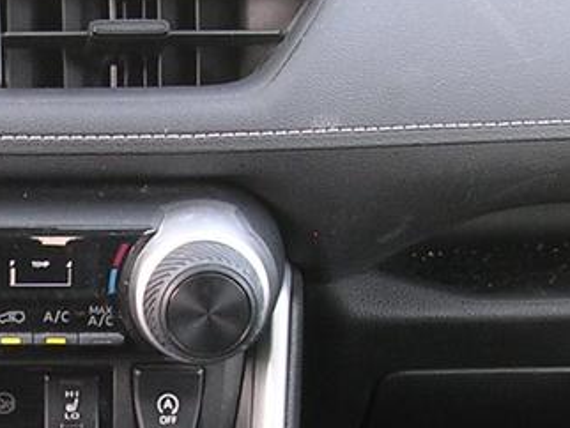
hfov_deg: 12.8
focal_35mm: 151
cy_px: 343
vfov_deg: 9.8
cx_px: -76
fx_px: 2488
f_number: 2.8
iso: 100
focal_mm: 5.8
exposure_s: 1/31.8
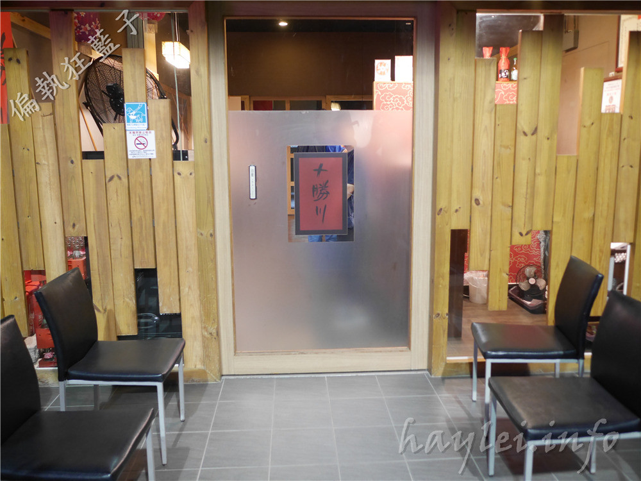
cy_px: 240
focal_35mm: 30
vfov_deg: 46.8
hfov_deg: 60.0
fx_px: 556
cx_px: 320
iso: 1250
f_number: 2
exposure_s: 1/60
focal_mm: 15
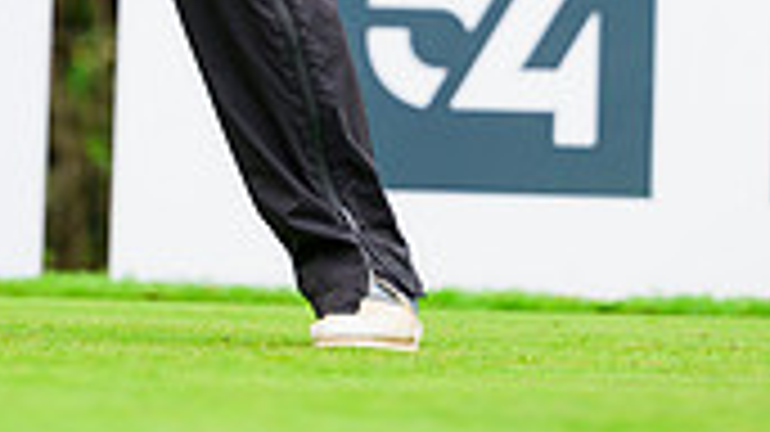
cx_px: 293
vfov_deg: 3.6
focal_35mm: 330
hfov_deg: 6.5
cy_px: -540
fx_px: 6735
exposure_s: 1/2000
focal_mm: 120
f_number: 3.2
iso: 1250
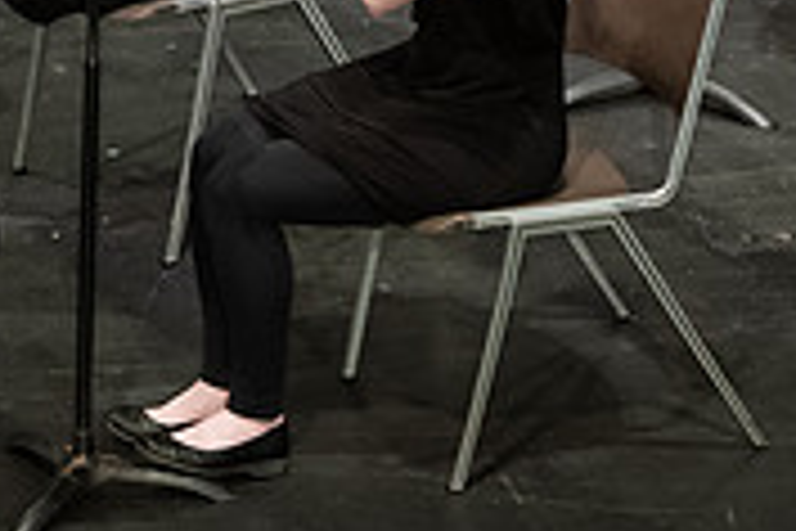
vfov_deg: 3.2
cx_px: 22
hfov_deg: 4.8
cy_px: -205
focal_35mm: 425
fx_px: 9396
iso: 3200
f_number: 3.5
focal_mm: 130
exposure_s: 1/200
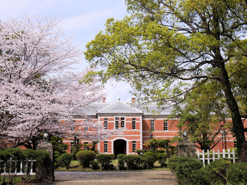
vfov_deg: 22.9
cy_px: 92
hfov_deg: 30.3
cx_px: 124
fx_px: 457
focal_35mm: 64
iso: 200
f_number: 9
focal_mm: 32
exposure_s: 1/400
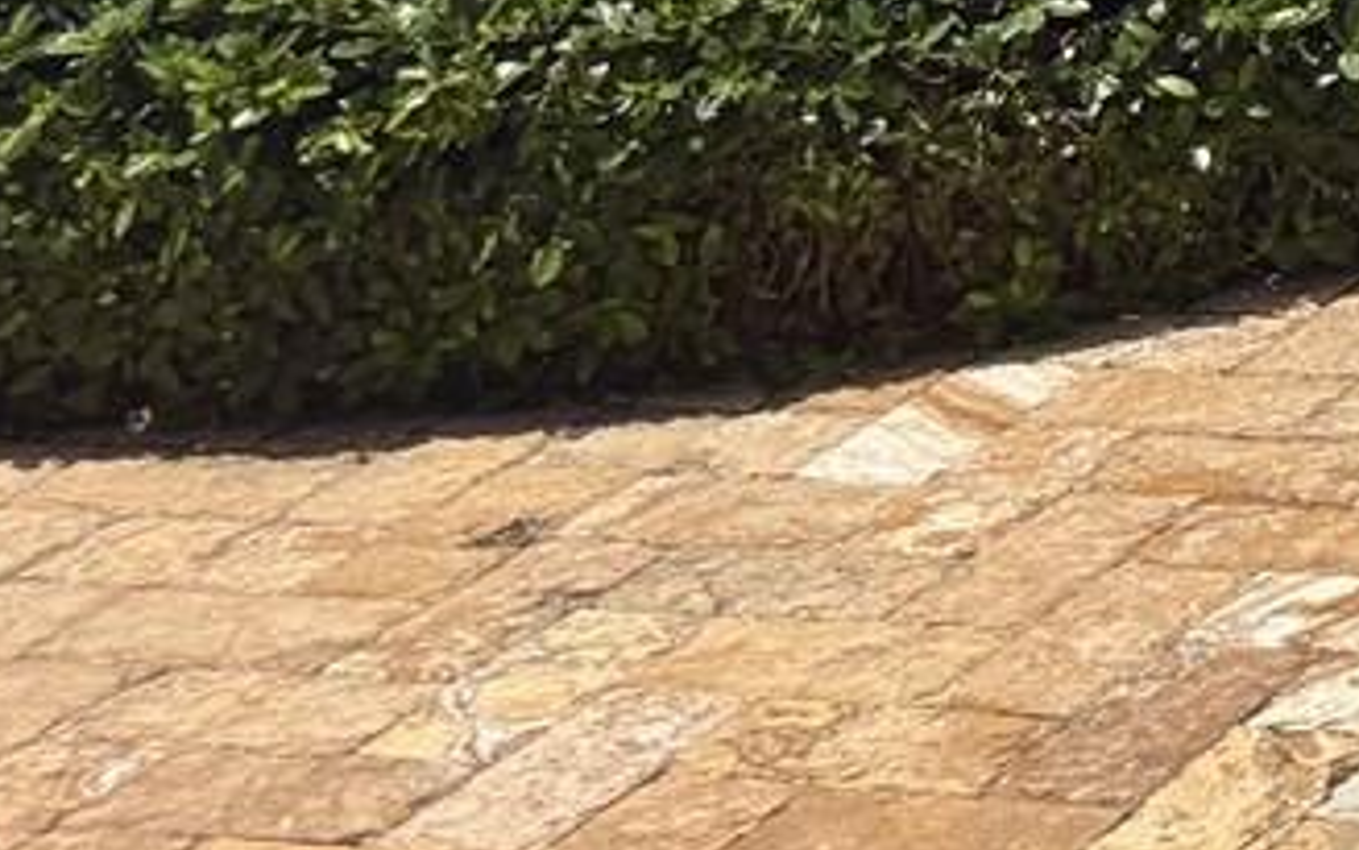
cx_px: 3194
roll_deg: +0.6
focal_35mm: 124
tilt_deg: +0.7
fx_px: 4593
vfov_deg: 9.1
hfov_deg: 13.0
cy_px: -1426
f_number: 1.78
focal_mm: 6.76
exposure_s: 1/8130
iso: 80
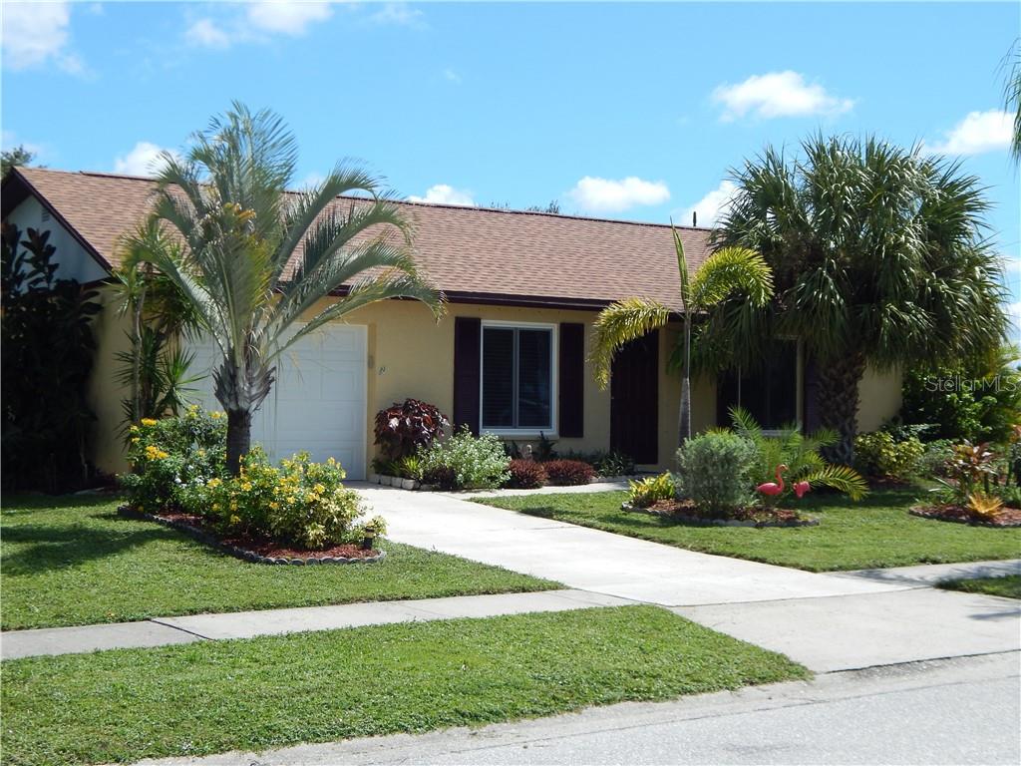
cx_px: 510
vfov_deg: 26.6
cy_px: 383
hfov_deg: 34.9
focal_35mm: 55
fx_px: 1622
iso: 125
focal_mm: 9.7
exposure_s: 1/400
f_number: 7.6
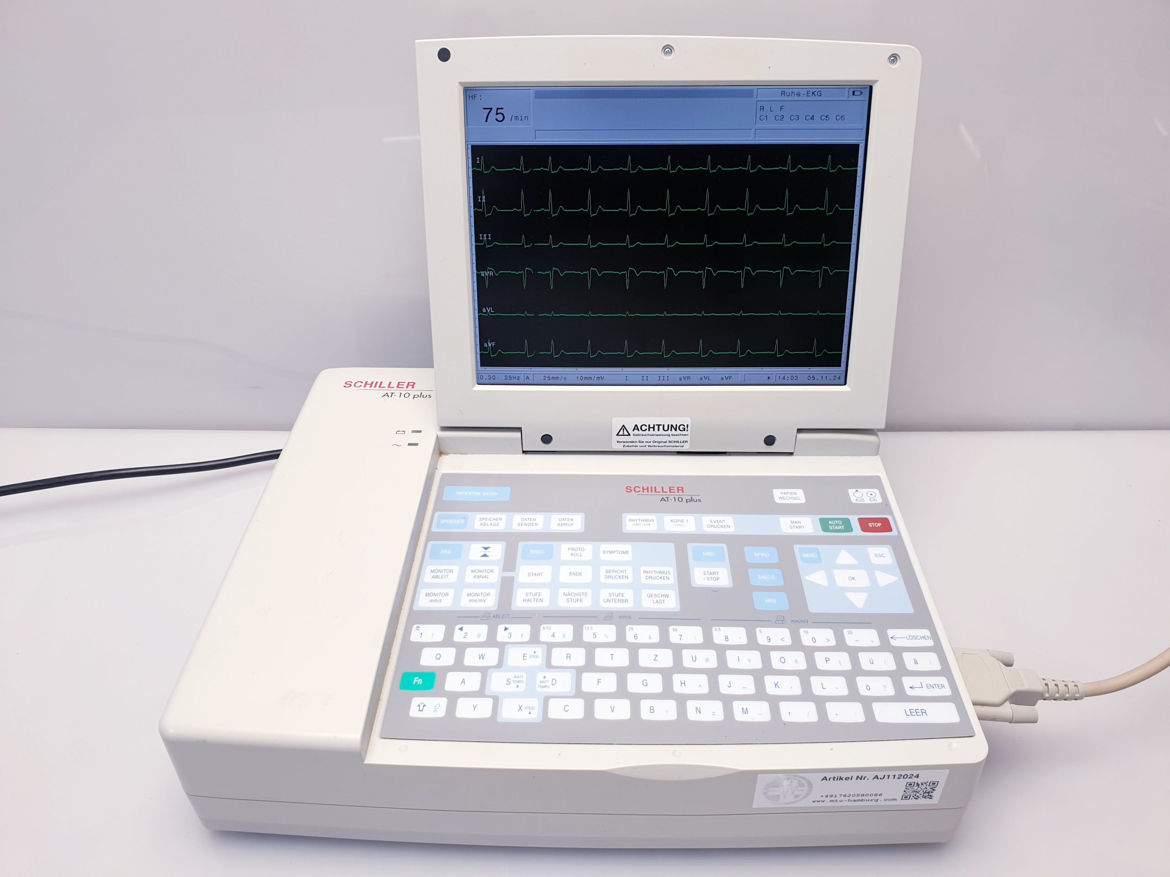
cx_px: 585
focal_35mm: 26
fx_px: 879
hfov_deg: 67.3
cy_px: 438
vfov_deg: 53.1
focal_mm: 4.3
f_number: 2.4
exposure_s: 1/50
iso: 50
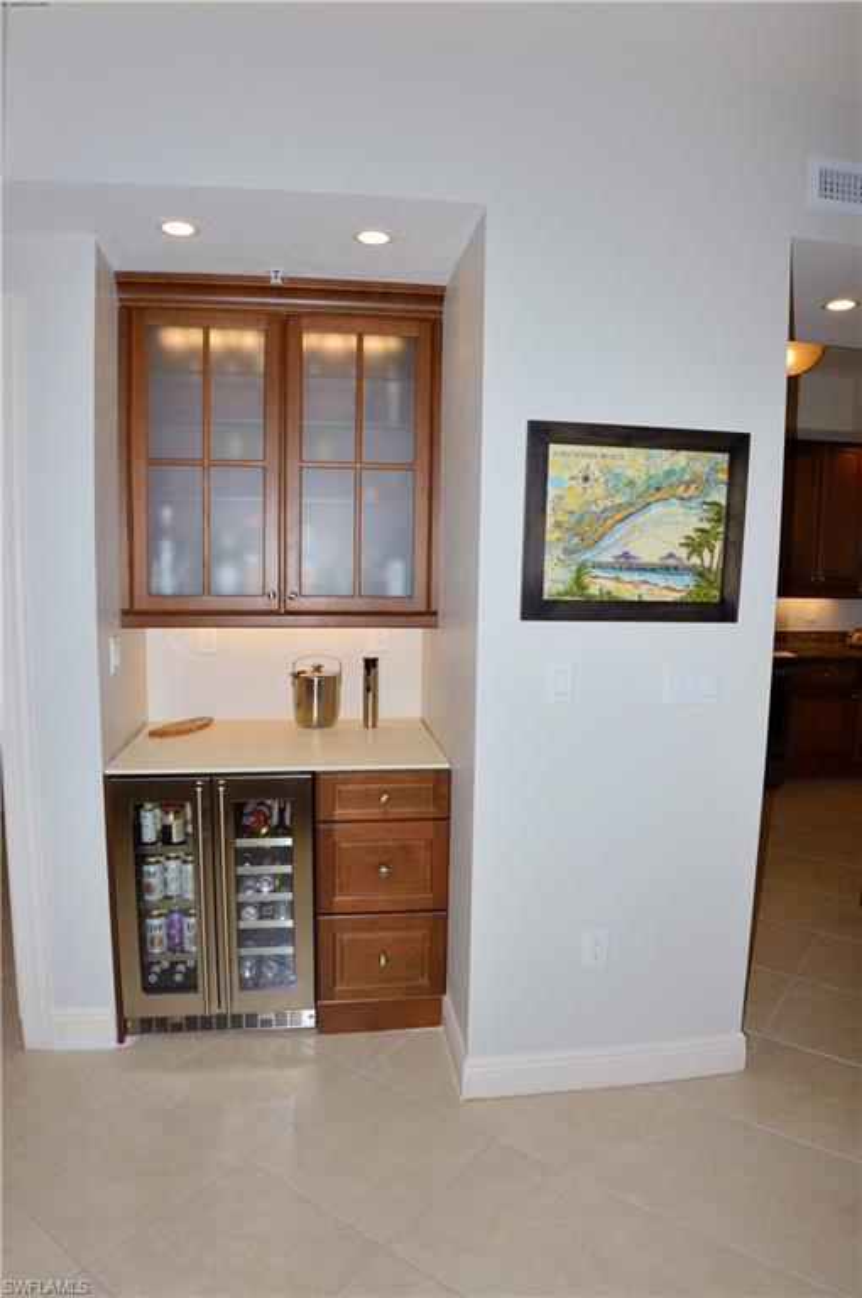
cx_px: 431
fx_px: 810
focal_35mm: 22
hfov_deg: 56.0
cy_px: 649
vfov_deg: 77.4
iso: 400
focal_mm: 15
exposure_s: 1/200
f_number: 9
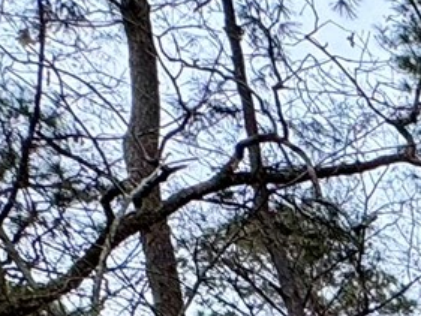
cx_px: 1142
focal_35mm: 102
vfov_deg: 10.6
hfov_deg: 12.5
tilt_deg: -4.0
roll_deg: +2.8
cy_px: 915
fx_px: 1241
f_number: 2.2
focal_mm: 2.22
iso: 40
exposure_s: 1/368
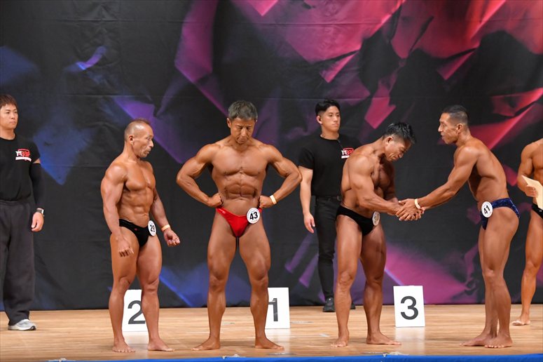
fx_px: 3045
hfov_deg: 10.2
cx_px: 272
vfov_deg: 6.8
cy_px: 181
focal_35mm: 202
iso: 6400
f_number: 5.6
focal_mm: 135
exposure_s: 1/400
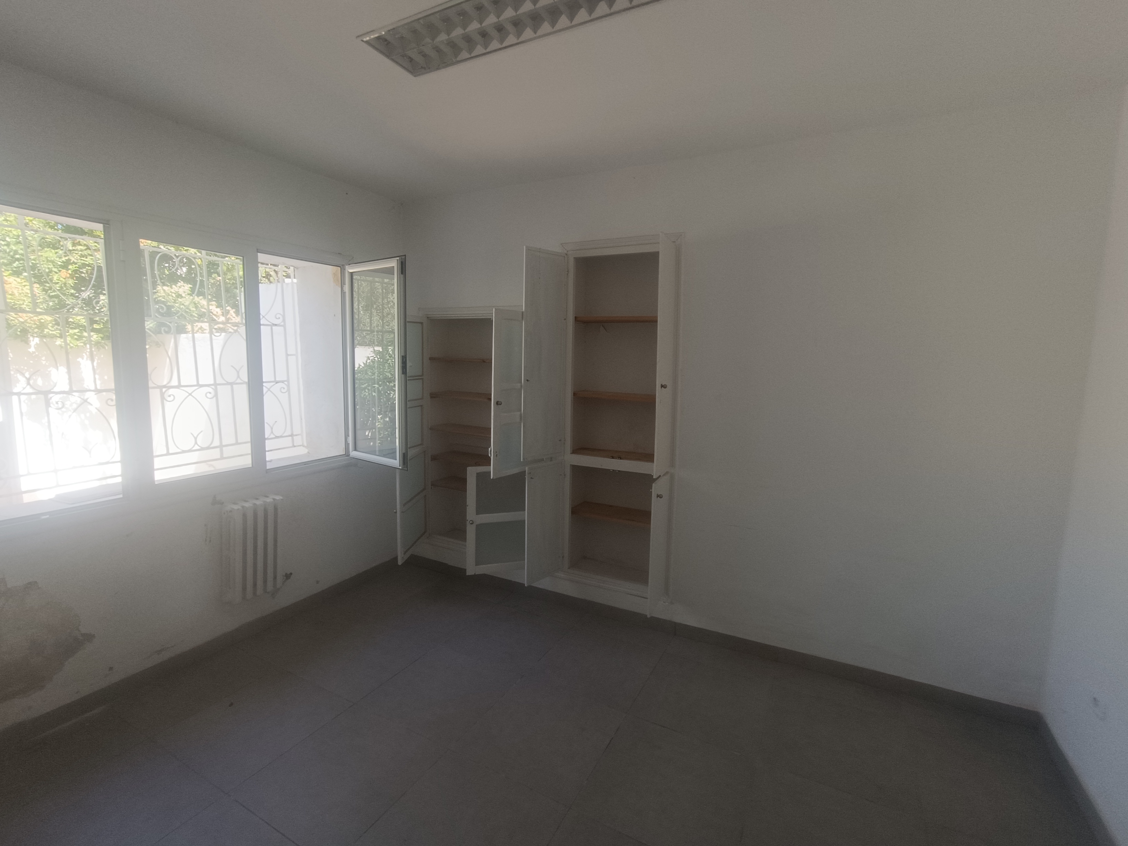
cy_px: 423
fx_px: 521
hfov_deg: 94.5
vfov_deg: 78.1
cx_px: 564
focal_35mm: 16
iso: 112
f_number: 2.2
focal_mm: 1.66
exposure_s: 1/100
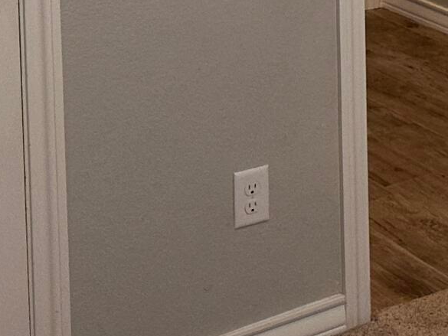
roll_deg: +0.7
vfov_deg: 10.9
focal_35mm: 123
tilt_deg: -2.4
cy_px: -365
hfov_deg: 14.1
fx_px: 1592
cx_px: 813
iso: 160
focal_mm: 6.86
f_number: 1.78
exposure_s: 1/60
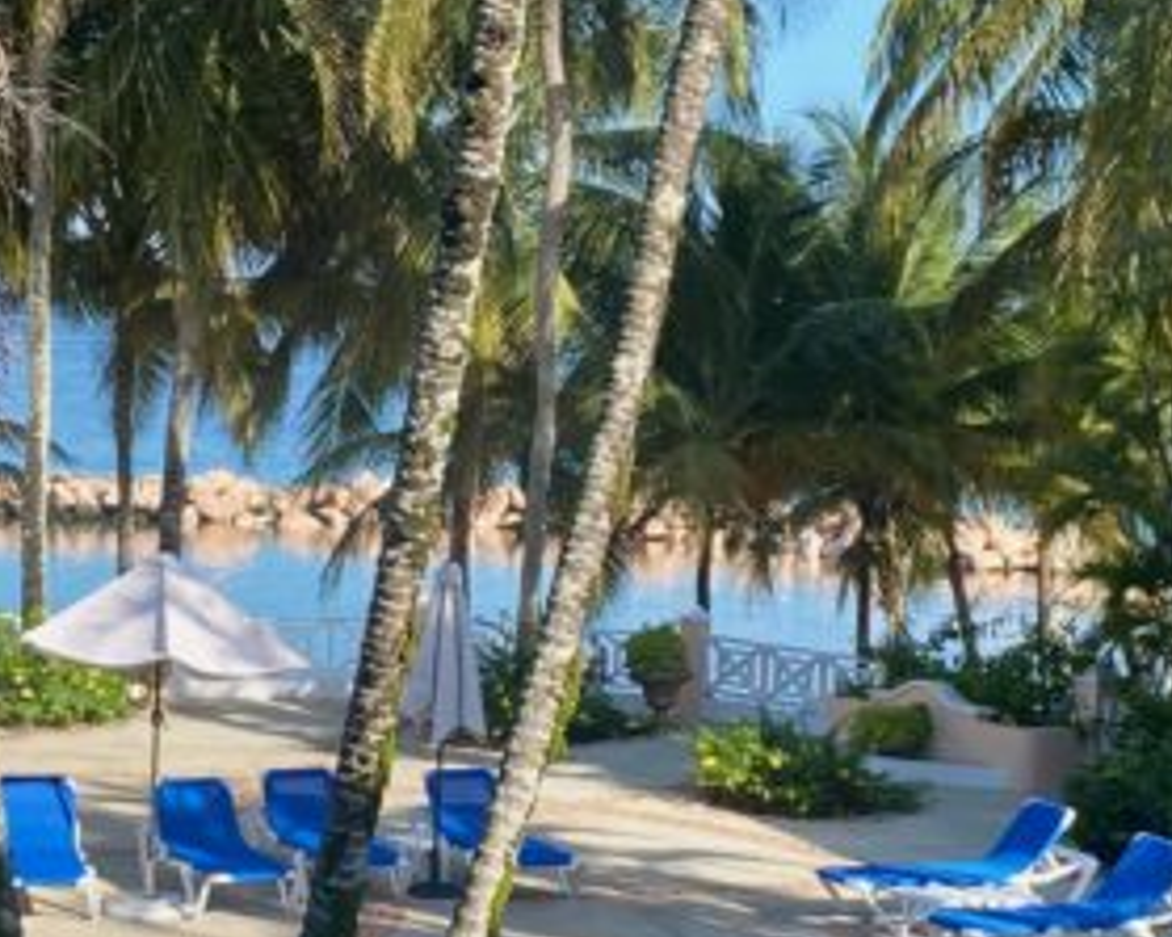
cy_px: 597
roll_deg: -1.9
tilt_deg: -5.2
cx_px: 395
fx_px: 3155
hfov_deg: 21.0
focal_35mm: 91
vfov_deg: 16.9
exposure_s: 1/1170
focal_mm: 4.25
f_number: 1.8
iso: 32
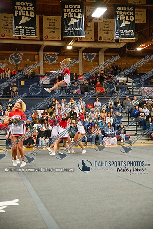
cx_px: 76
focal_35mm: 55
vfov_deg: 36.2
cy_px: 114
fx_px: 351
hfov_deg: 24.6
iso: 10000
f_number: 3.2
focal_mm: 55
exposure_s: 1/1000
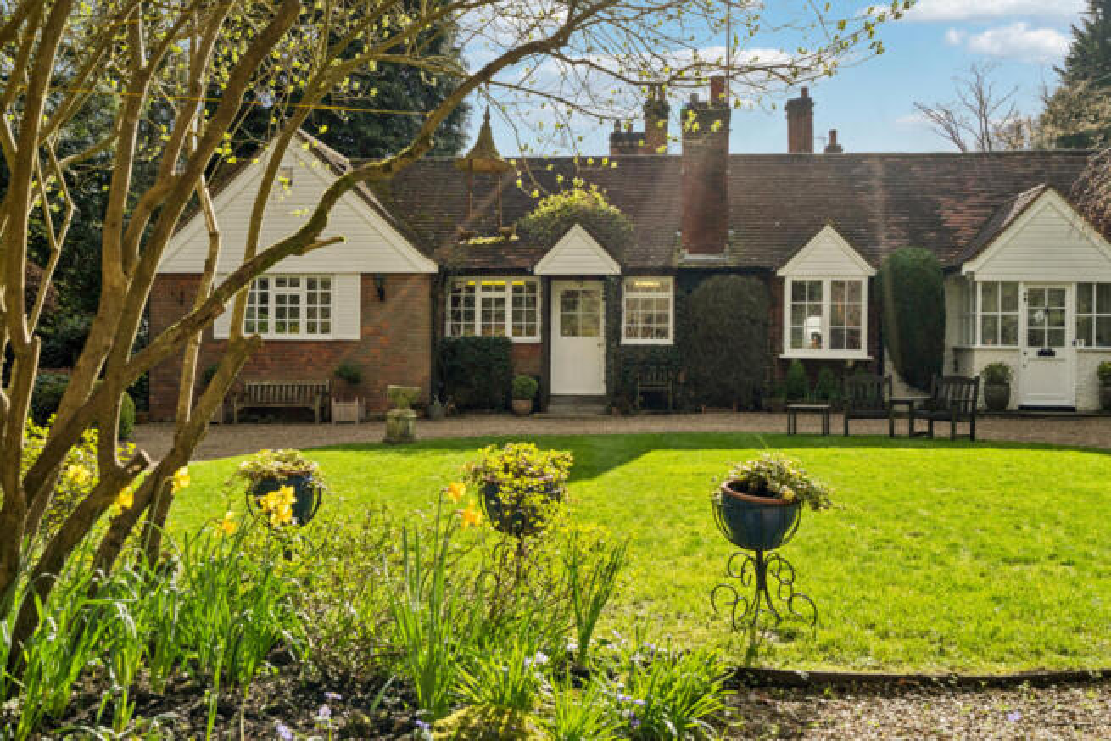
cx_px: 556
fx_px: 1080
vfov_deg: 37.9
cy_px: 370
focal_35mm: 35
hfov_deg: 54.4
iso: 640
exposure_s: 1/1000
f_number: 8
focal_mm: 35
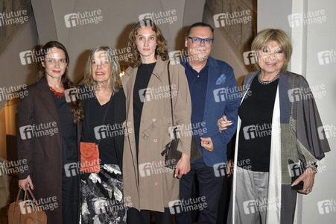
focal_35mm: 29
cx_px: 168
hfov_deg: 63.7
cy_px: 112
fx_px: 270
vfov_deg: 44.9
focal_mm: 29
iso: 1250
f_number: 5.6
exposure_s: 1/200
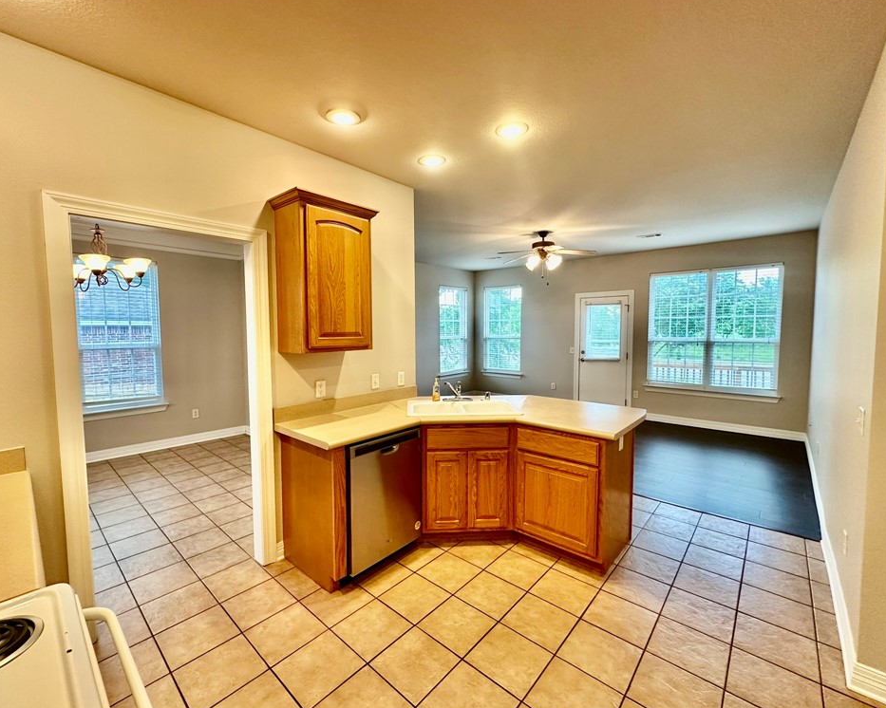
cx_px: 435
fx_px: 393
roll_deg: +0.2
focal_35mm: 15
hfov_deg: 96.8
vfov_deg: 84.0
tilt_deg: -3.4
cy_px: 352
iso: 160
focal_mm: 2.22
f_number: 2.2
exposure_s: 1/60
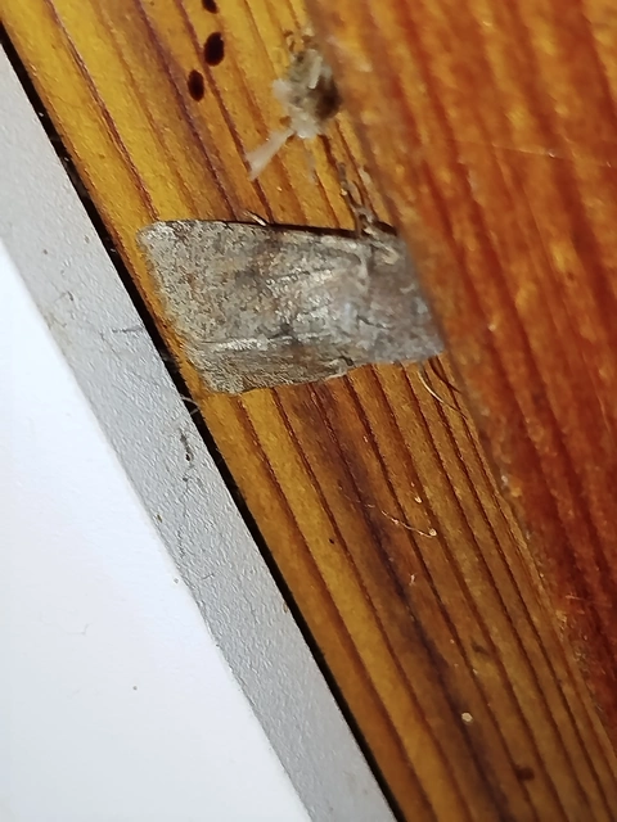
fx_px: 1925
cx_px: 308
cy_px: 411
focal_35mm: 81
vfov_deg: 24.1
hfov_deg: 18.2
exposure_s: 1/50
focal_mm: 5.31
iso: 100
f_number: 1.7
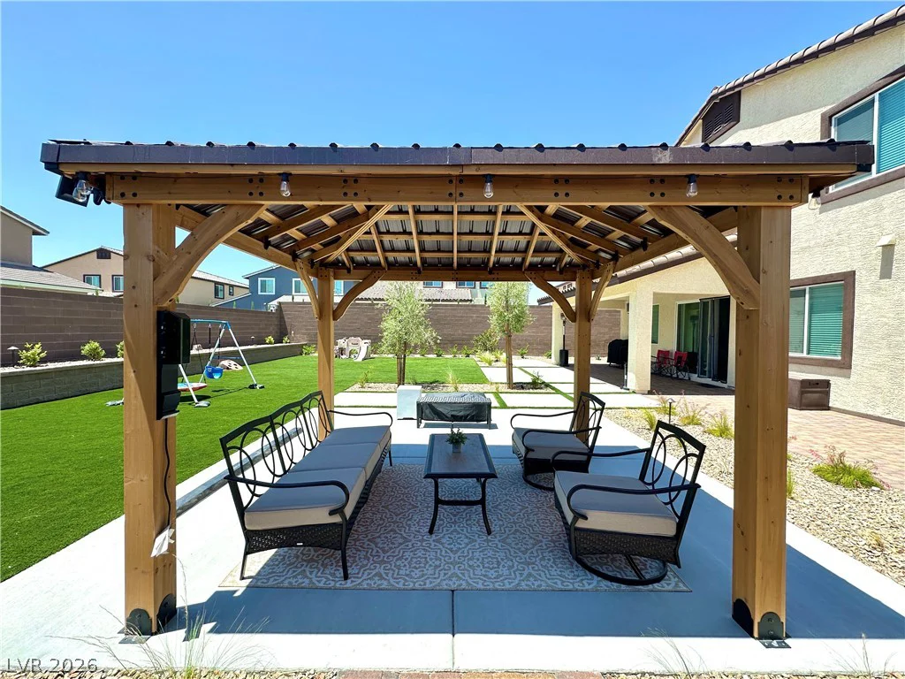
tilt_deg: -1.8
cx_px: 452
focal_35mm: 14
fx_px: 366
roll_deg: -0.8
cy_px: 340
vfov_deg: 85.7
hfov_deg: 102.1
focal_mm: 2.22
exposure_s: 1/1276
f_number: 2.2
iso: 40
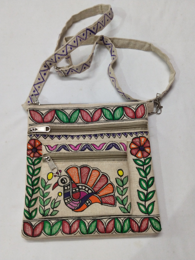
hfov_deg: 48.2
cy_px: 130
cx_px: 98
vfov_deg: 61.7
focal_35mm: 29
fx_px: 218
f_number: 1.8
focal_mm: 4.22
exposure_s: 1/33.3
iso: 320
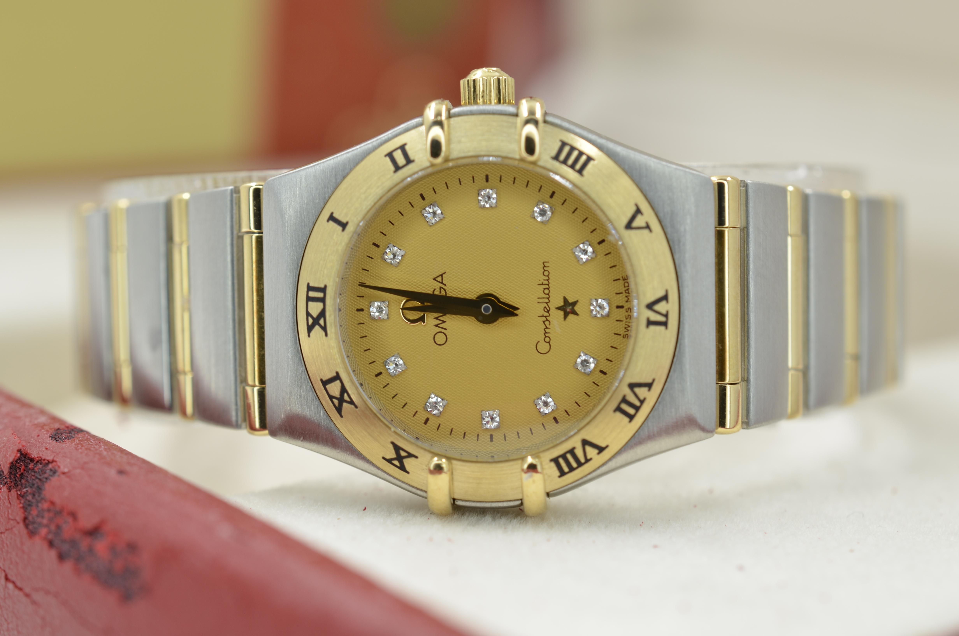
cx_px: 480
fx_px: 1595
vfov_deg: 22.5
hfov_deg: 33.5
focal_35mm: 60
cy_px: 318
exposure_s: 1/50
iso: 125
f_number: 8
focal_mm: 40
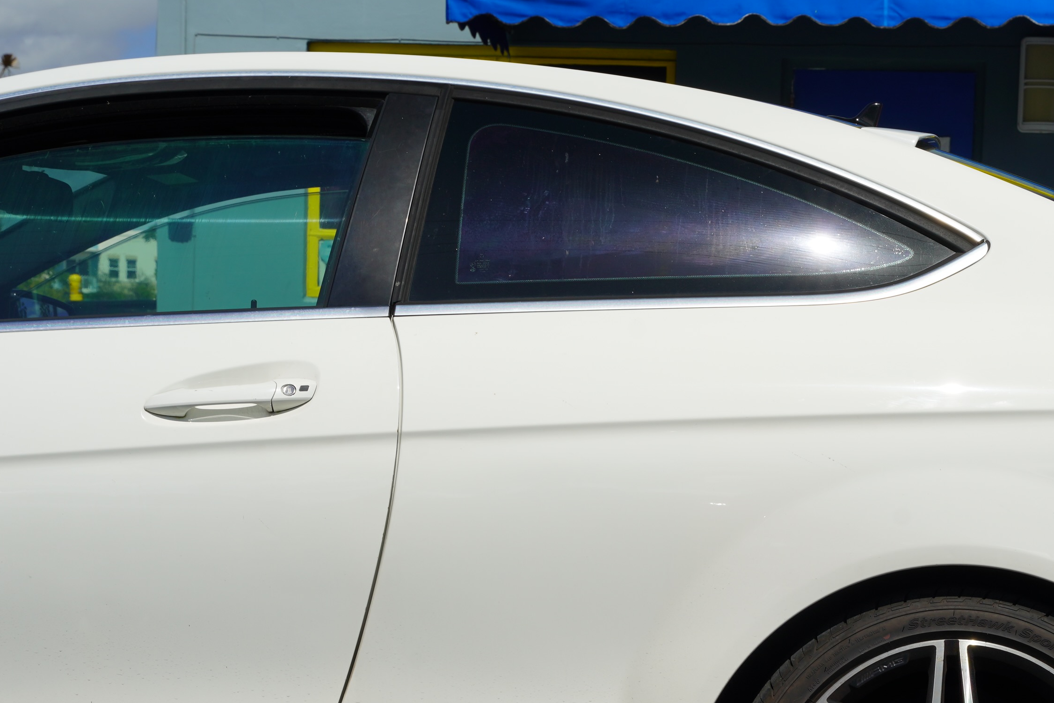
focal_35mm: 93
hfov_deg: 21.8
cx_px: 782
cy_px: 572
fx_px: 2718
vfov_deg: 14.6
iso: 100
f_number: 10
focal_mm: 45.4
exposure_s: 1/200
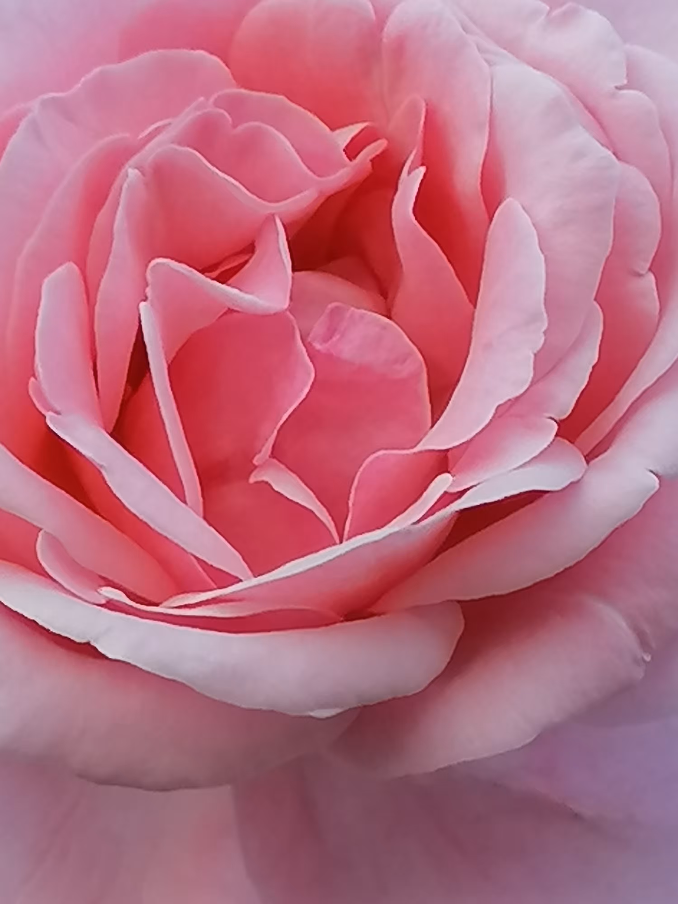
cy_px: 452
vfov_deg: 12.3
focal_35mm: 161
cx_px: 339
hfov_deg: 9.2
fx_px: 4205
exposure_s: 1/100
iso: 80
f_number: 1.8
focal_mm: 4.75
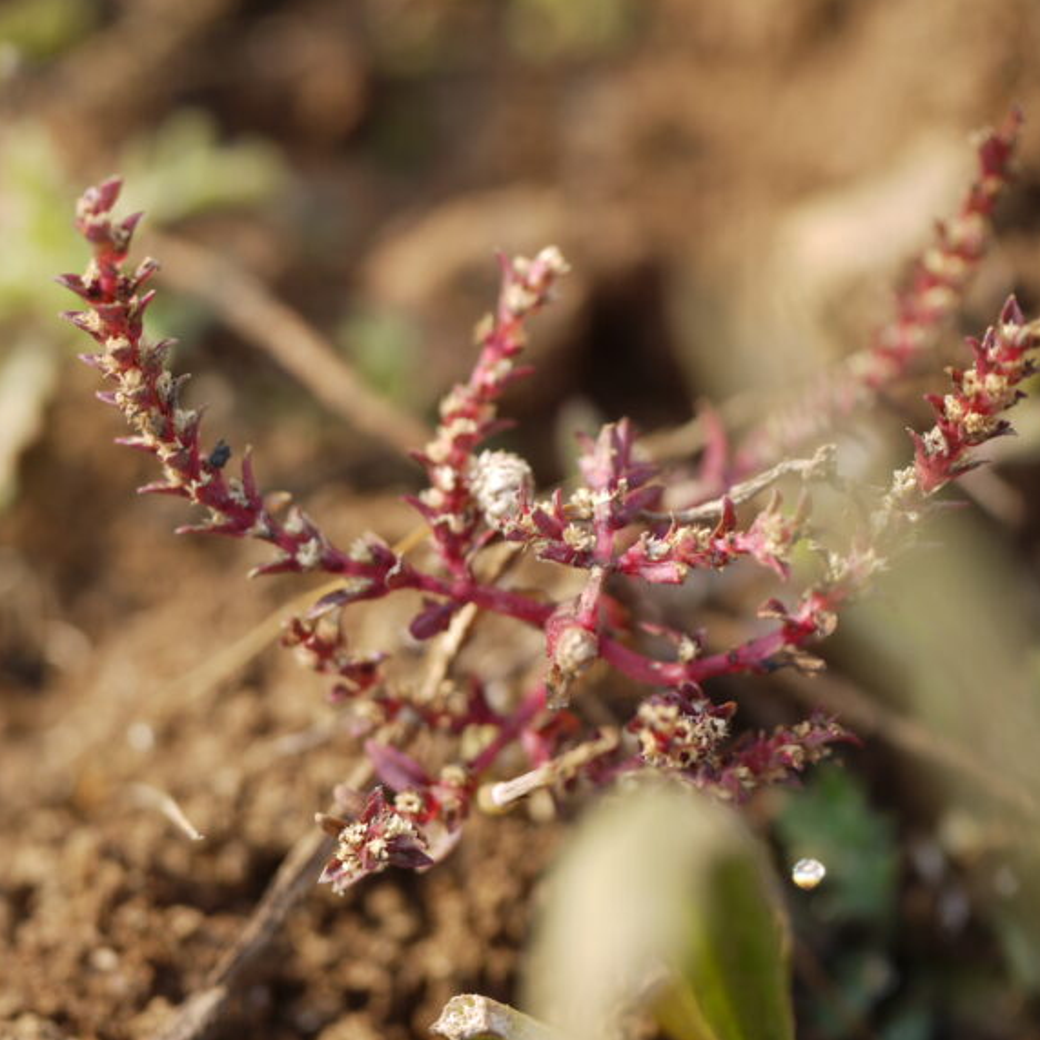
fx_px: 3637
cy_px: 519
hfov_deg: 16.2
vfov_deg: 16.3
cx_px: 361
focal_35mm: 107
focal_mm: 45
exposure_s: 1/250
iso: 100
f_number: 3.5
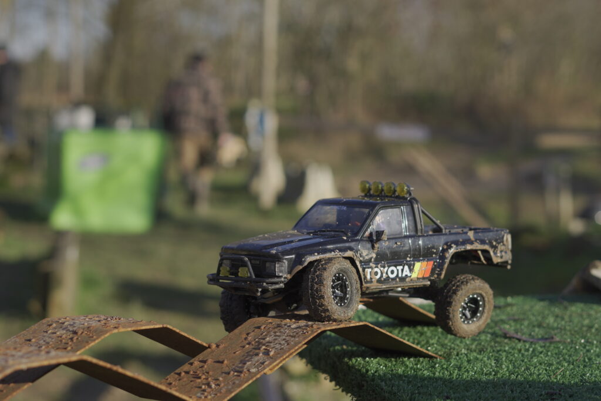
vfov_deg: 18.2
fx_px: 1252
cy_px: 200
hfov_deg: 27.0
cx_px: 300
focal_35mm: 75
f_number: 3.5
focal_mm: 50
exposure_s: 1/500
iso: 100
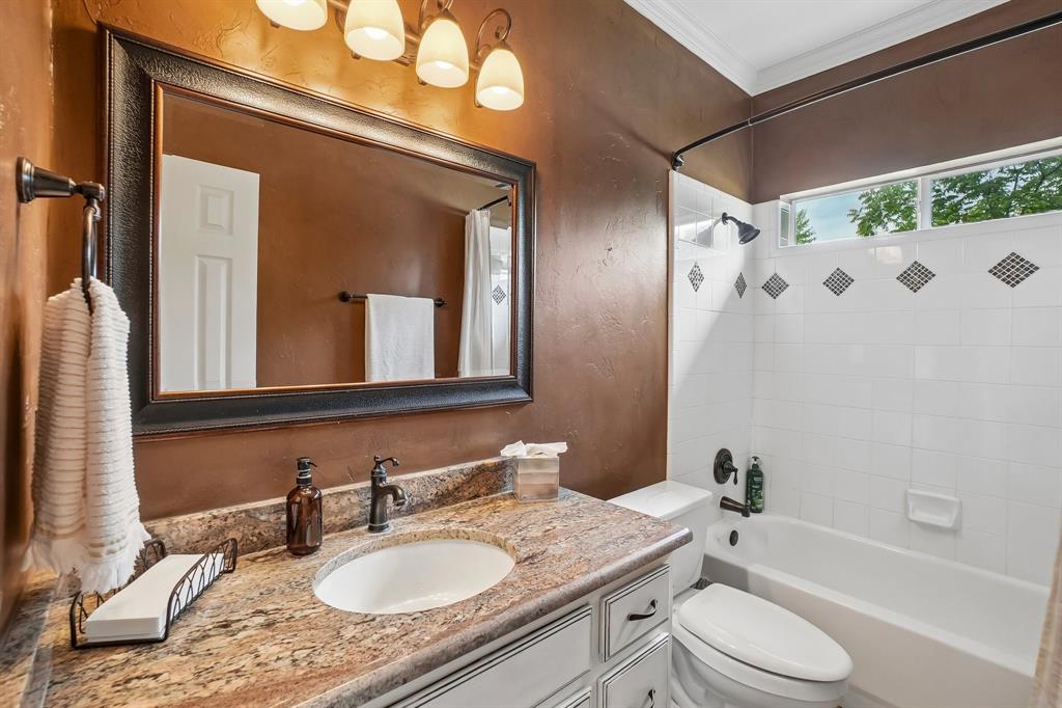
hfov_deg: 100.4
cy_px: 354
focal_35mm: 15
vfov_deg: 77.3
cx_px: 531
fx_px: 442
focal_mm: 10
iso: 400
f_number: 8
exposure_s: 1/6
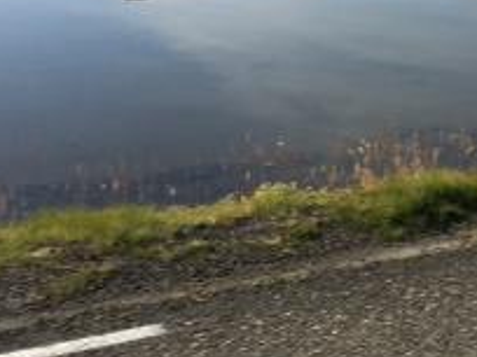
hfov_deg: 23.9
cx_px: 483
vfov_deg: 18.3
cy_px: -26
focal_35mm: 78
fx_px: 1075
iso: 25
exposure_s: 1/1374
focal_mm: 4.15
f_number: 2.2
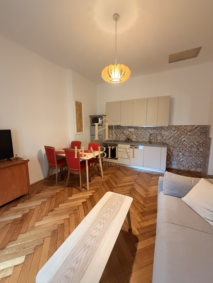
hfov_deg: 85.7
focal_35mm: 14
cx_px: 106
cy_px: 142
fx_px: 115
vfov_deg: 102.1
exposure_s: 1/60
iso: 640
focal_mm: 2.22
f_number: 2.2
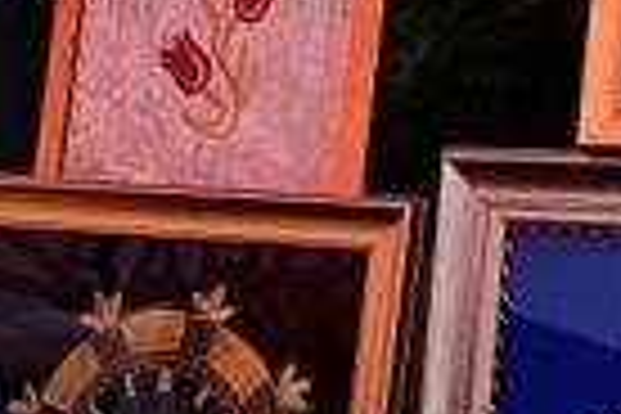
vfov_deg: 7.6
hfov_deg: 10.3
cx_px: 1364
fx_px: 3088
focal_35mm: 179
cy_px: 547
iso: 100
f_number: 5.6
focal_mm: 32
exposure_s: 1/400
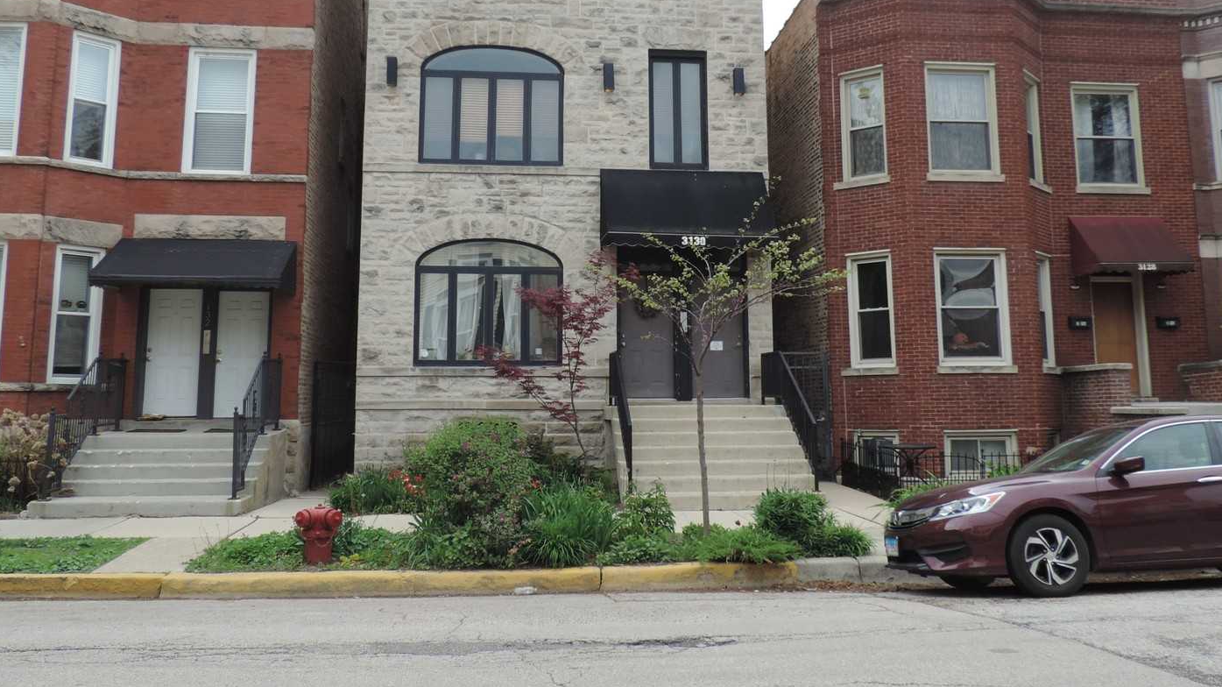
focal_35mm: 27
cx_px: 612
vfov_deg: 42.3
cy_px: 229
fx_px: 875
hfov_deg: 69.9
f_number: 3
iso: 80
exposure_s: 1/200
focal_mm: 4.3
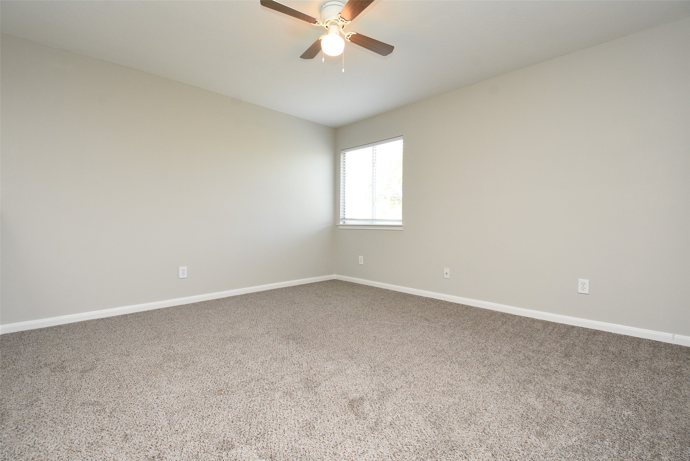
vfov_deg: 77.4
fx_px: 288
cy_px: 230
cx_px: 345
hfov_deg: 100.4
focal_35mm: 15
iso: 800
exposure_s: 1/60
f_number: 7.1
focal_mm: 10
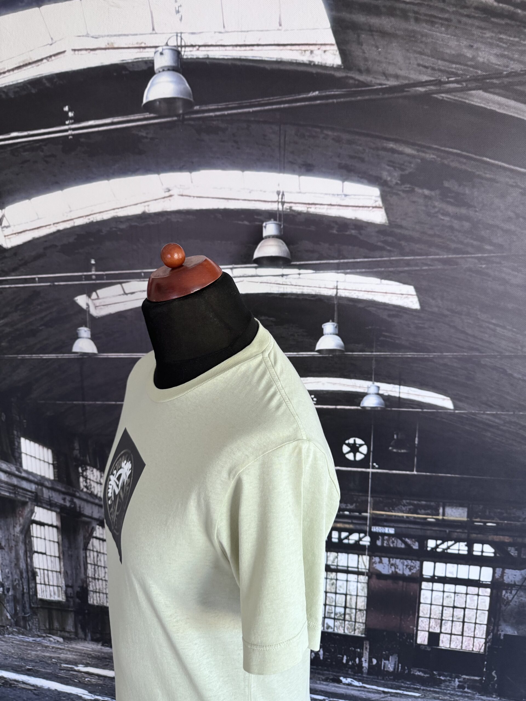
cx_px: 263
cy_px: 350
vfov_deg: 71.6
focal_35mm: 24
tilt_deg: -11.9
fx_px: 486
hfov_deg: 56.8
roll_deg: +0.5
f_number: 1.78
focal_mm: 6.76
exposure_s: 1/96
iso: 200
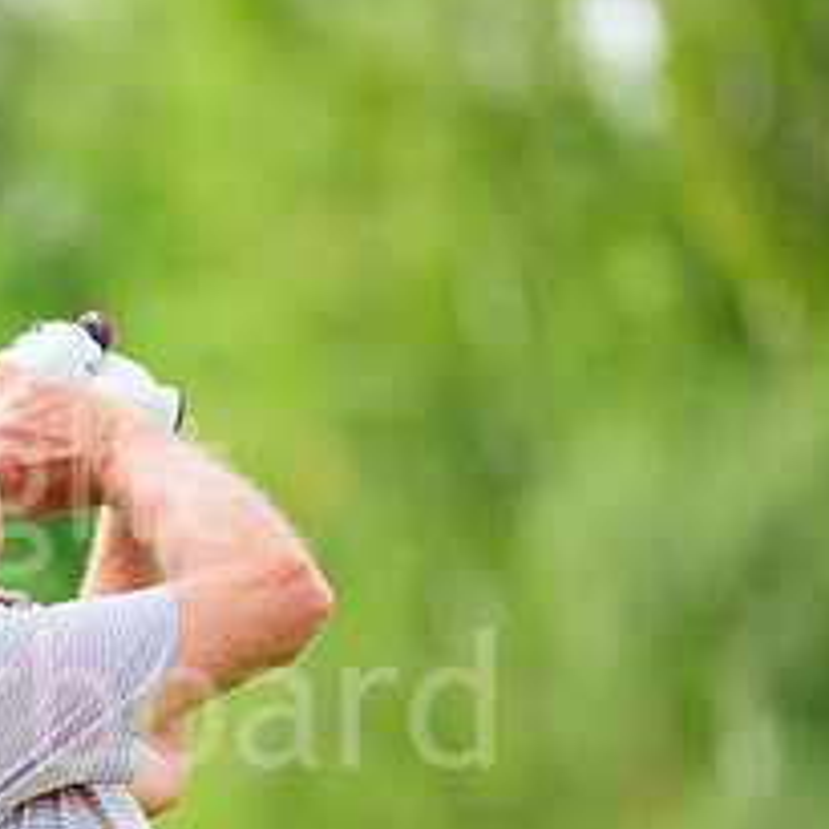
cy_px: 738
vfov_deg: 1.8
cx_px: -20
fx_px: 26065
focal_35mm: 962
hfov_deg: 1.8
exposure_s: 1/1000
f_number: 5.6
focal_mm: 400
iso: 800
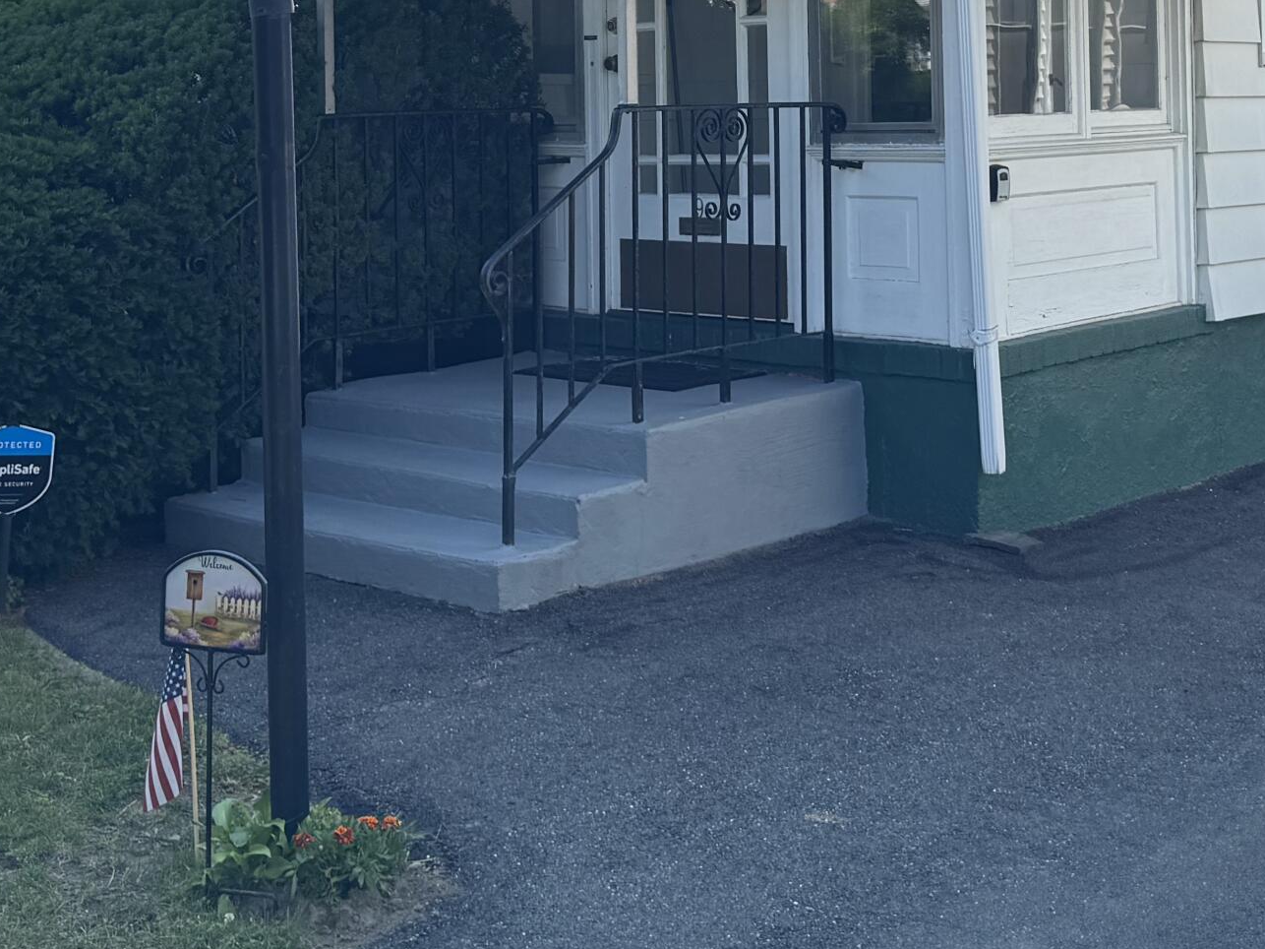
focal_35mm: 56
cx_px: 706
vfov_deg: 25.1
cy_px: 51
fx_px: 2046
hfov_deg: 34.3
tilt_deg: +1.0
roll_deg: +0.8
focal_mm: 6.76
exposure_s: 1/1980
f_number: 1.78
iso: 80
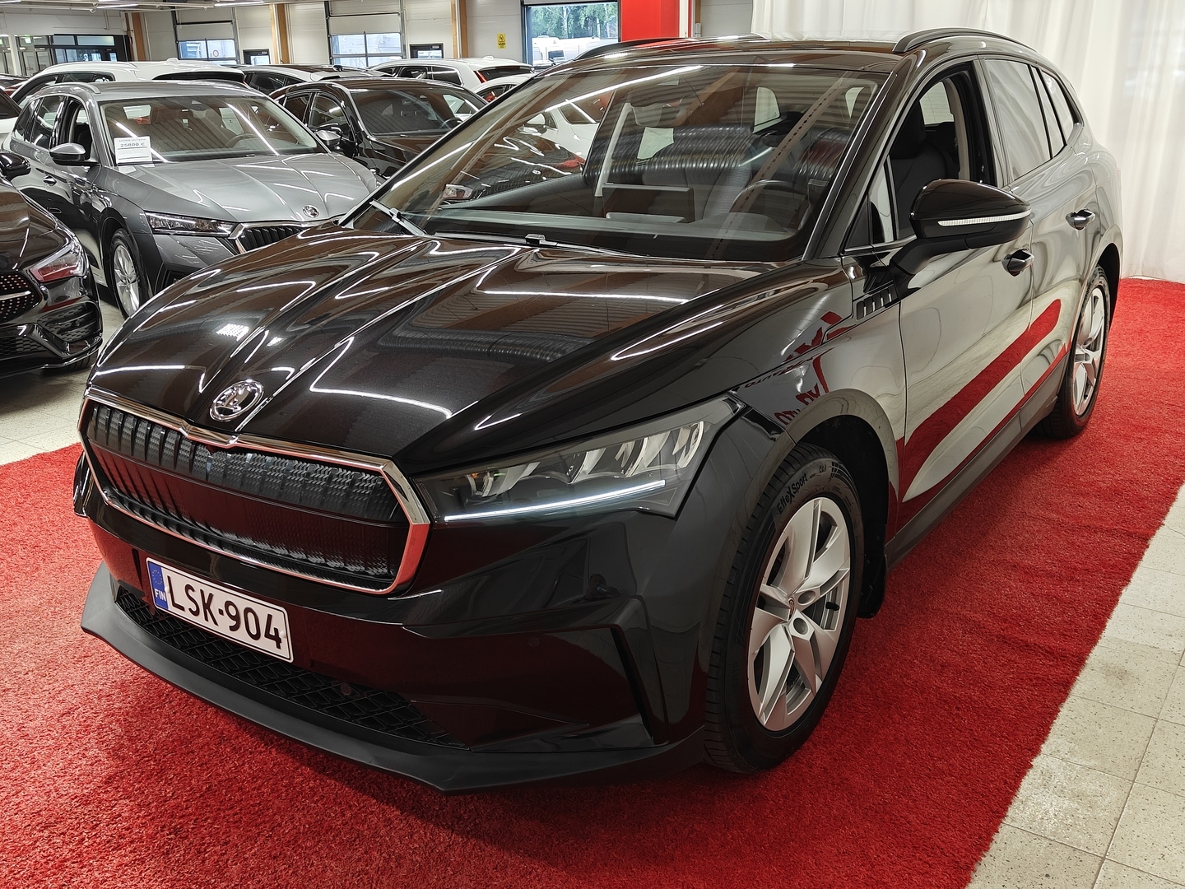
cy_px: 444
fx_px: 1130
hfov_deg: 55.4
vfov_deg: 42.9
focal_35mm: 33
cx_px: 592
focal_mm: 5.59
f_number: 1.8
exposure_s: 1/50
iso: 80
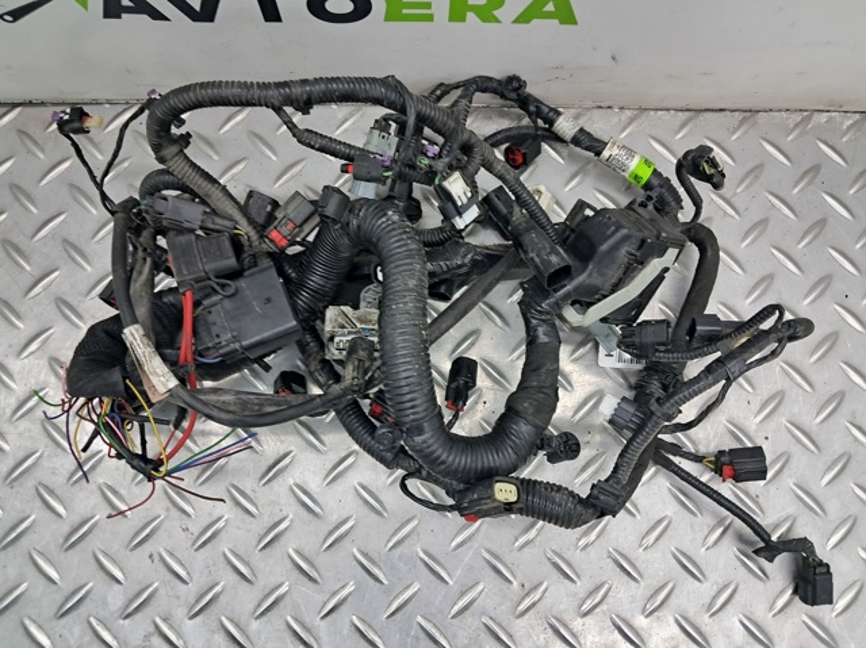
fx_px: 675
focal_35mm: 27
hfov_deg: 65.4
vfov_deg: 51.3
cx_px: 433
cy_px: 324
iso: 125
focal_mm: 4
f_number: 1.8
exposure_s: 1/50
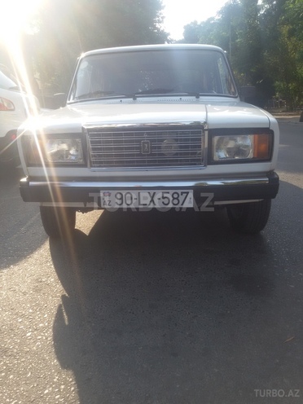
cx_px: 152
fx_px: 362
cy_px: 202
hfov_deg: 45.4
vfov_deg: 58.4
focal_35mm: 31
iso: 40
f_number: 2.4
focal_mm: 2.93
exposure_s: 1/368
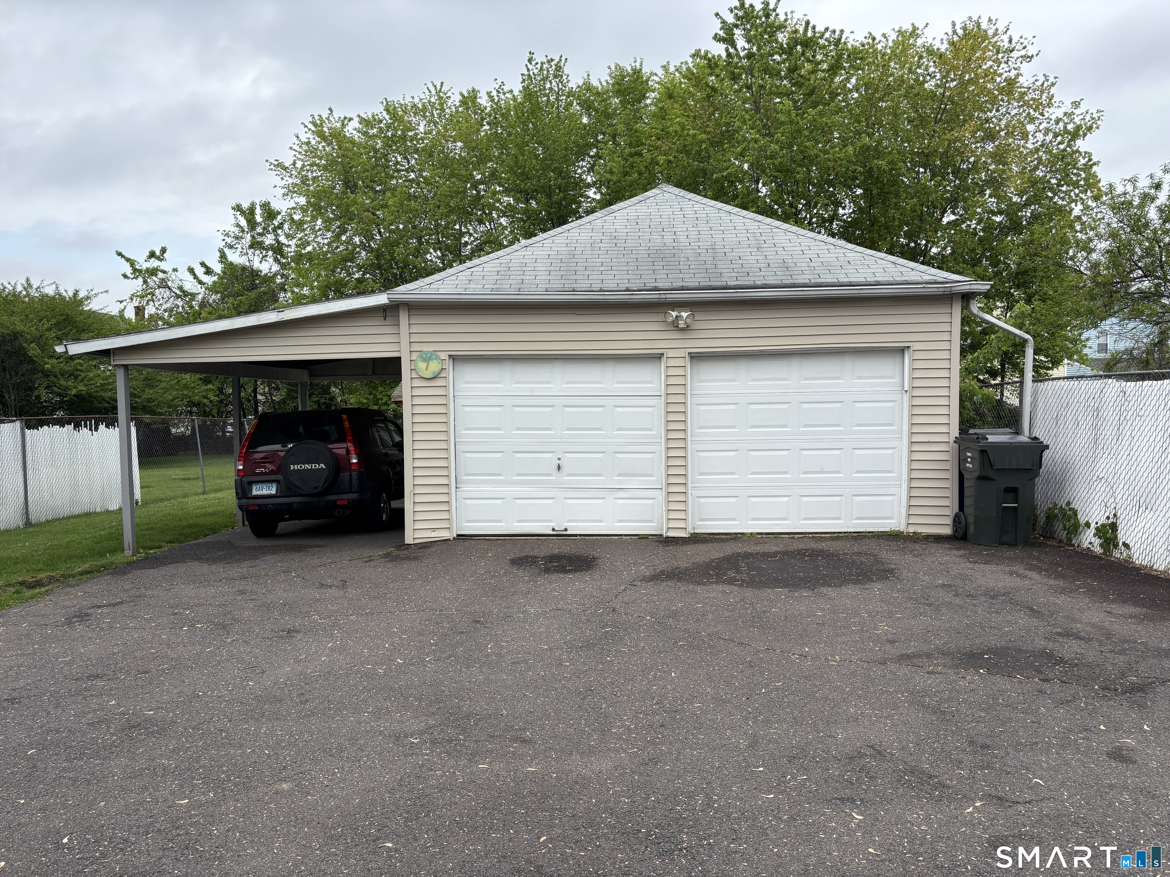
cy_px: 438
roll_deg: +1.1
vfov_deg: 53.1
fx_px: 879
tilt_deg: -2.5
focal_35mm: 26
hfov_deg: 67.3
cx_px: 585
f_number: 1.6
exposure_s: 1/918
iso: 50
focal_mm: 5.96
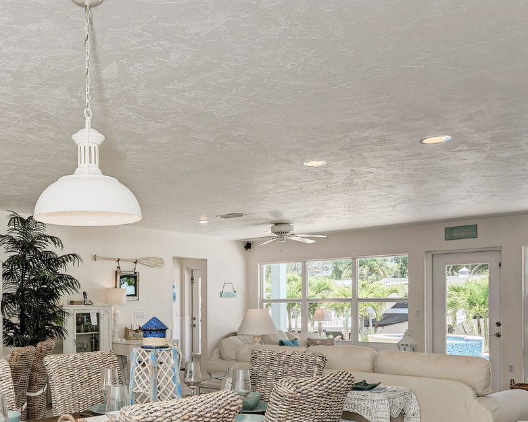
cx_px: 153
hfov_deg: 47.8
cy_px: 298
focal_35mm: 37
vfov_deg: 39.4
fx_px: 578
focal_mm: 14
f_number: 7.1
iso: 100
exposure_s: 1/80
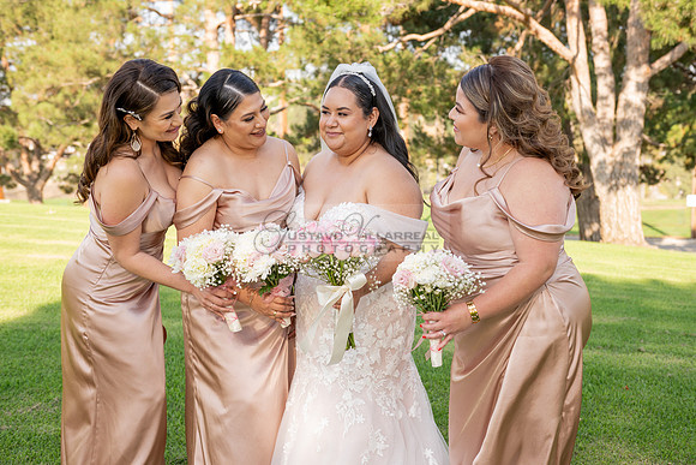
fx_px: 851
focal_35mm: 44
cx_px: 348
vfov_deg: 30.5
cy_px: 232
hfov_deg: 44.5
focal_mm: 44
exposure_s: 1/160
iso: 80
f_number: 4
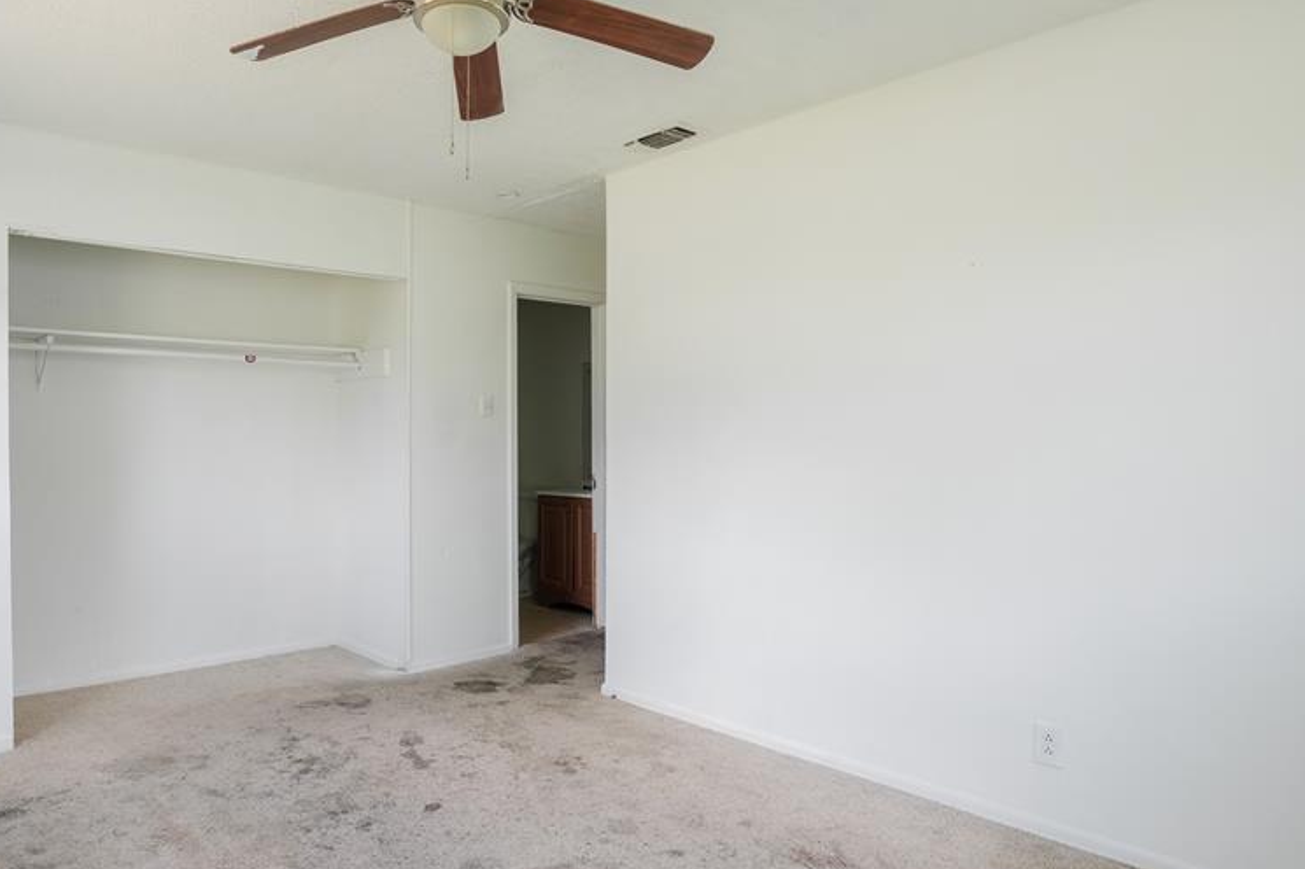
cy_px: 429
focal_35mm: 22
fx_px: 797
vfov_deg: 57.2
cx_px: 510
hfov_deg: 77.5
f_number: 8
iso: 400
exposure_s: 1/6
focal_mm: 16
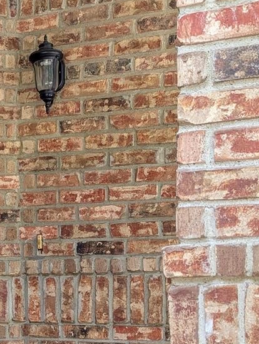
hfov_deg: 20.8
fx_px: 667
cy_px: 299
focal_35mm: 67
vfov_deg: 28.0
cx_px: -33
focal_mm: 6.81
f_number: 1.85
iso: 39
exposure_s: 1/45.9
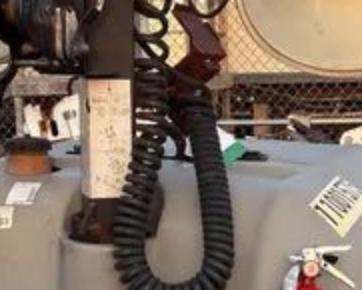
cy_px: 213
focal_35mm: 103
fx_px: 1104
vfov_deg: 14.9
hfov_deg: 18.4
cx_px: 296
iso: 50
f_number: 1.6
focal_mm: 5.96
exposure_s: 1/380
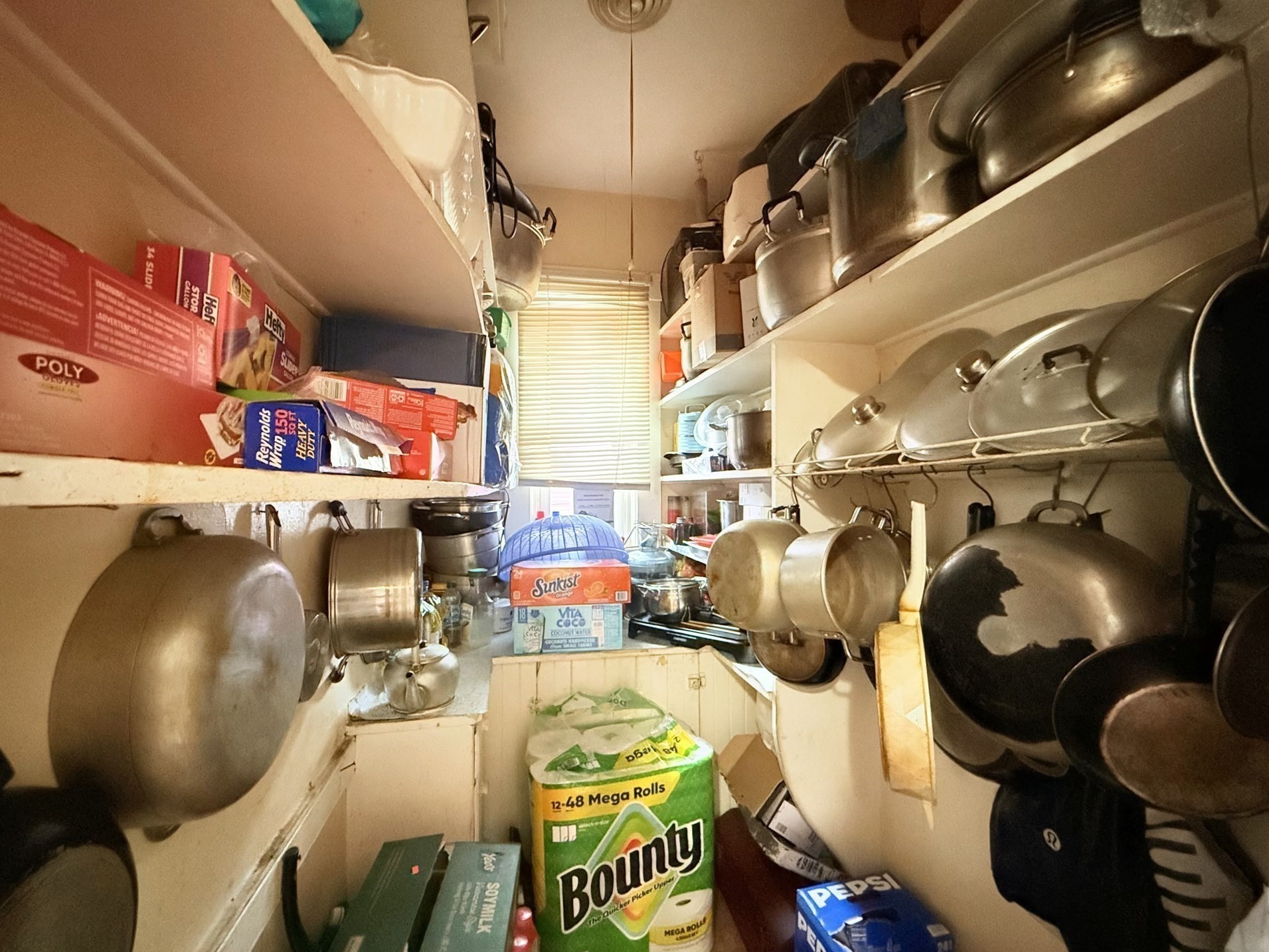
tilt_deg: +0.2
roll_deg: +0.4
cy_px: 493
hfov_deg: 98.2
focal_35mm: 15
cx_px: 626
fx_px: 550
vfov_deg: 81.7
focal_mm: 2.22
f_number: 2.2
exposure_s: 1/60
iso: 1250
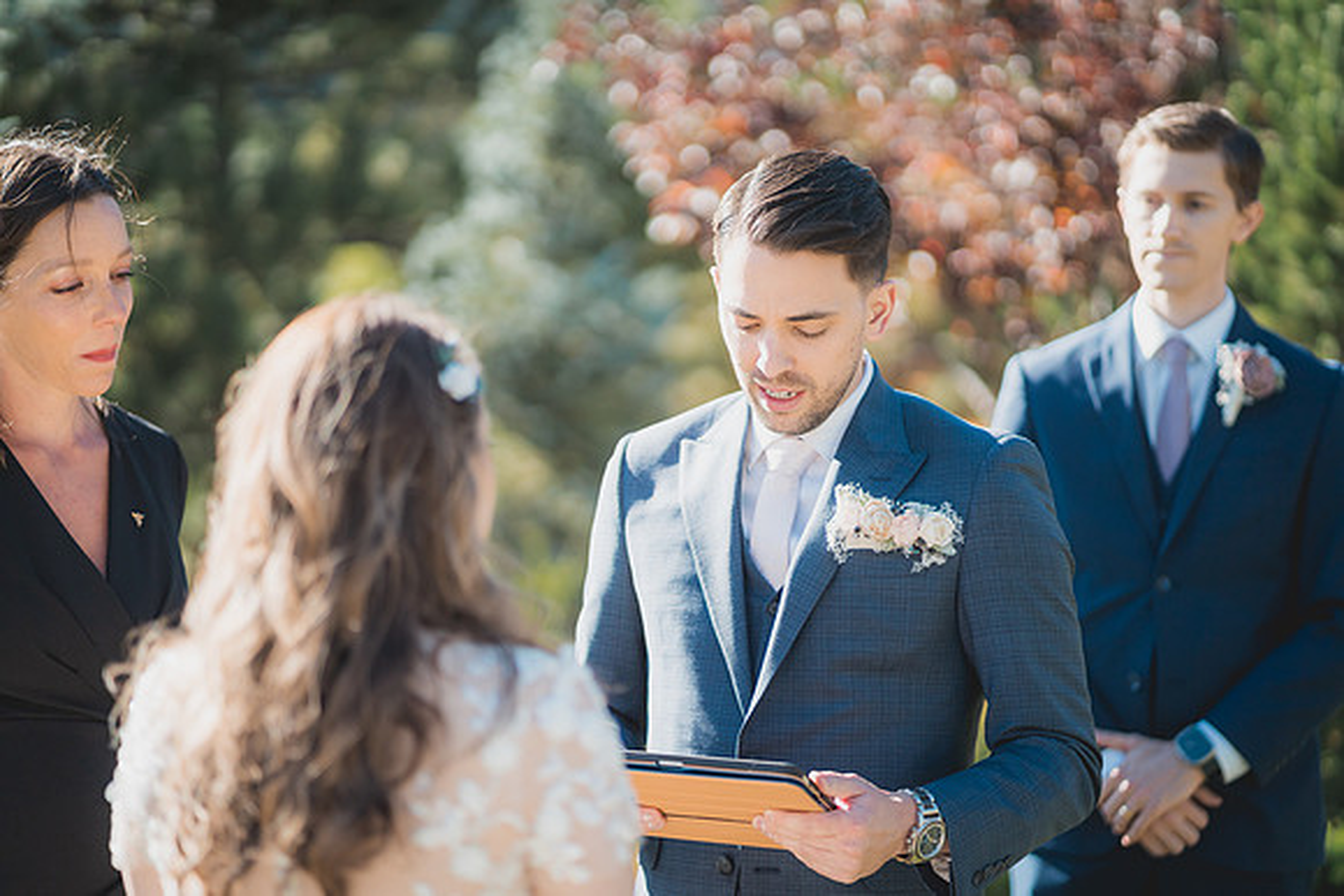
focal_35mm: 86
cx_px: 672
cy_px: 448
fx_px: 3216
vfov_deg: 15.9
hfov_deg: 23.6
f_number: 1.8
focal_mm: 85
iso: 200
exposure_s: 1/2500
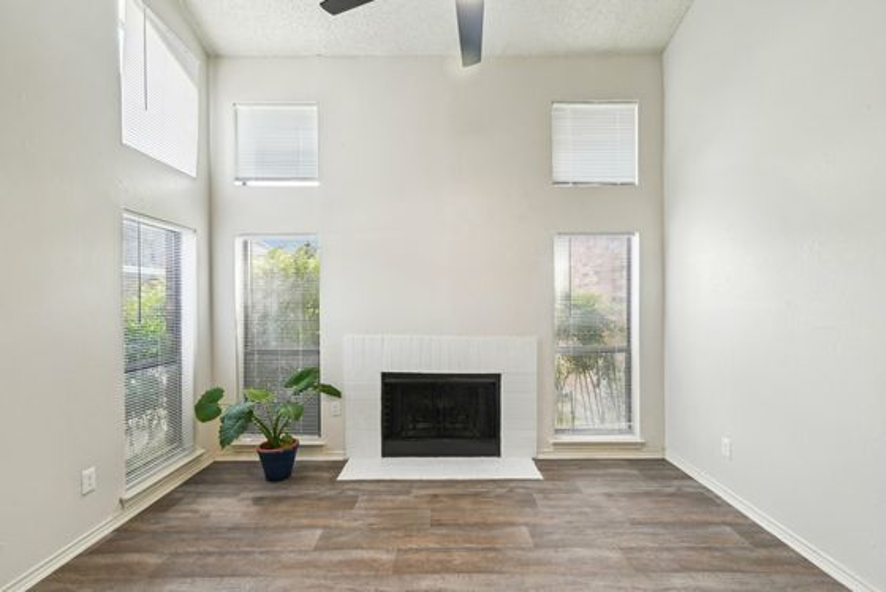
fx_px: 382
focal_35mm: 16
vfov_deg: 75.6
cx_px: 443
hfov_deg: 98.5
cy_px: 296
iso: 400
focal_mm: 15.5
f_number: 8
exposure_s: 1/25
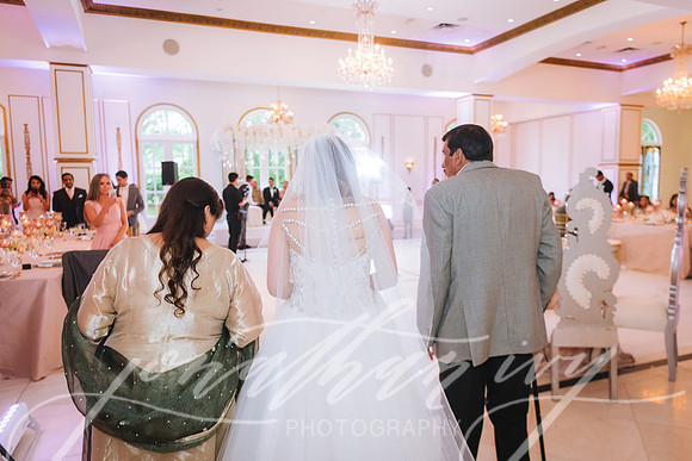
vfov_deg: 50.2
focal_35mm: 26
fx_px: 493
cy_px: 230
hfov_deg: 70.1
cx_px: 354
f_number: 2.8
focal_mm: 24
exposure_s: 1/250
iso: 1600
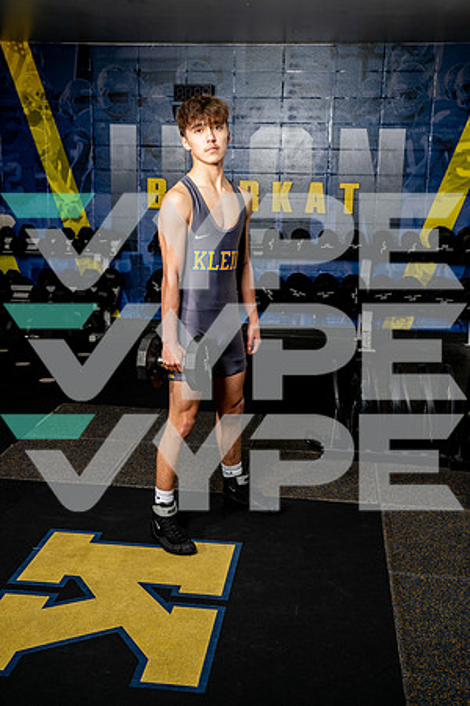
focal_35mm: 41
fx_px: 803
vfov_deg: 47.4
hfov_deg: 32.6
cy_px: 353
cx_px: 235
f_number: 5.6
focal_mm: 41
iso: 160
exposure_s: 1/250
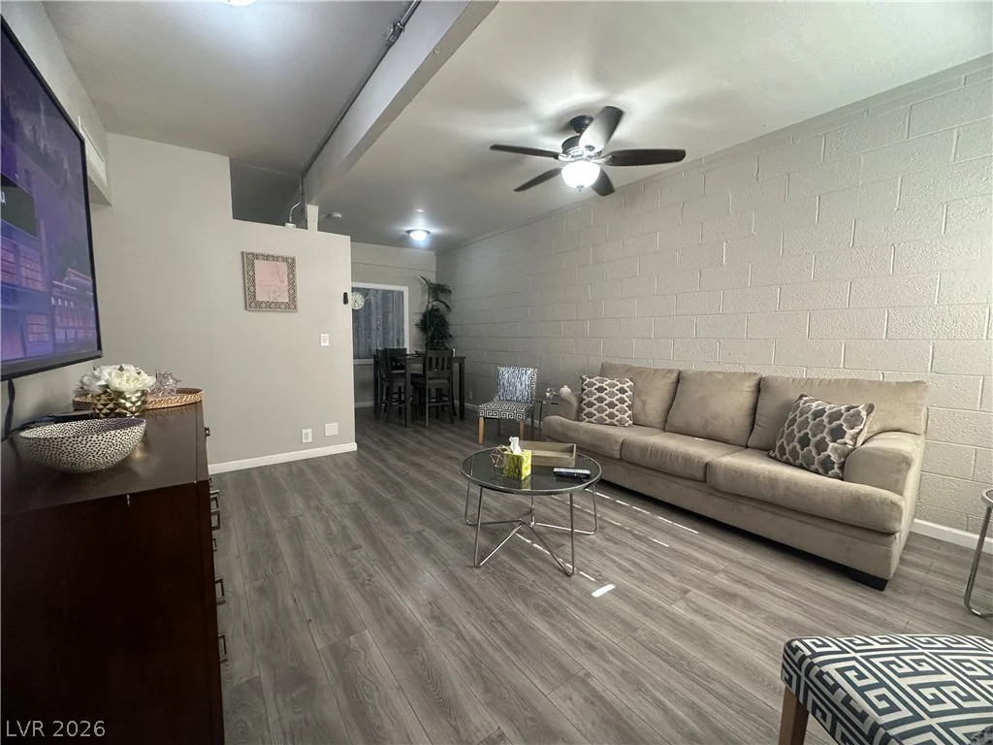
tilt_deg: -5.6
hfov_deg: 102.1
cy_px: 372
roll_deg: -0.7
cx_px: 496
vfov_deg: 85.7
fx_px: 402
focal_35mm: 14
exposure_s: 1/60
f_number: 2.2
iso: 320
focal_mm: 2.22
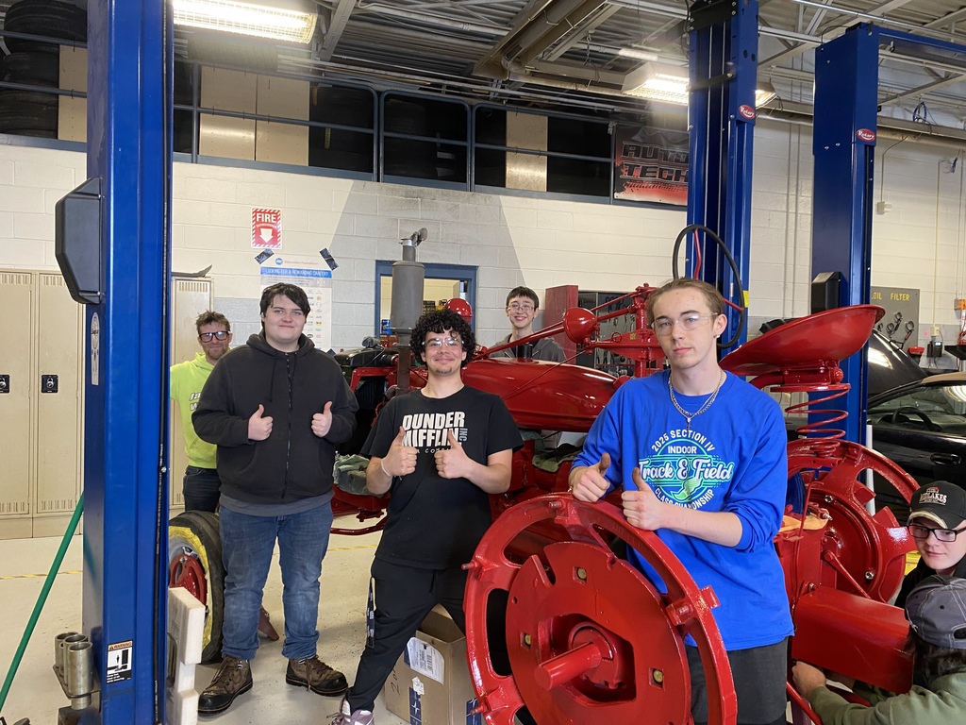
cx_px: 483
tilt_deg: -1.1
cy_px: 362
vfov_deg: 53.1
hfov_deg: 67.3
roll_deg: -1.1
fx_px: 726
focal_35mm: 26
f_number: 1.8
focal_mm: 4.25
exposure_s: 1/60
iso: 125
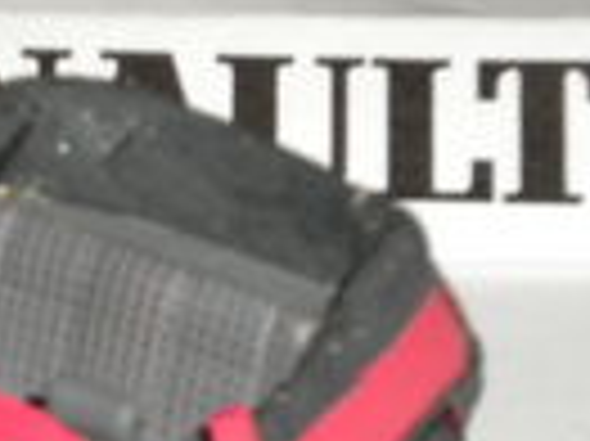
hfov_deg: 6.8
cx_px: 54
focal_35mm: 293
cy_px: 477
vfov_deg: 5.1
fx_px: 4989
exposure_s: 1/60
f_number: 5.7
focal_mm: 17.3
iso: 400
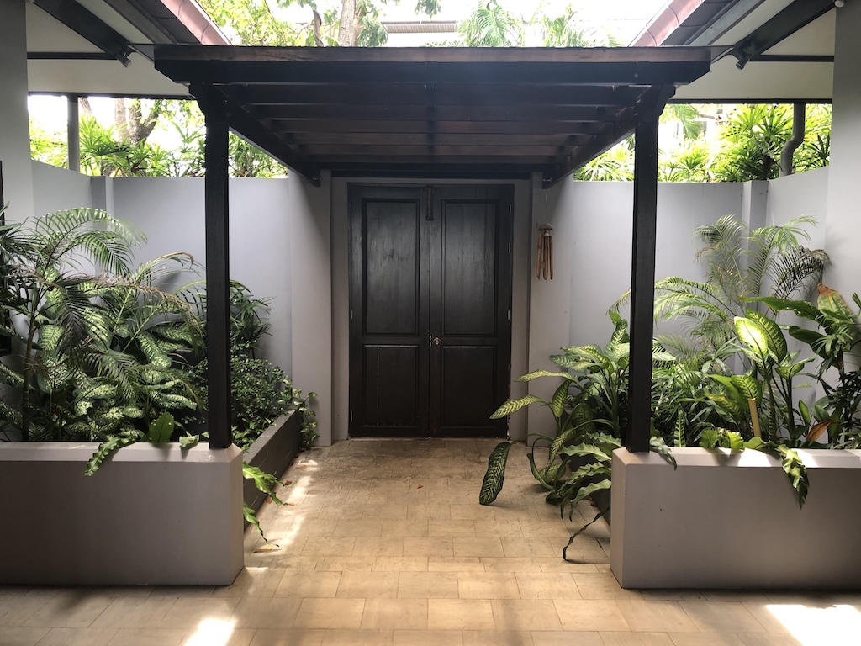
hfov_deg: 63.4
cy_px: 323
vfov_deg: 49.7
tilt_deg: -5.0
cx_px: 430
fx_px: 696
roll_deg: -0.4
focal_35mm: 28
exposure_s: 1/50
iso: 25
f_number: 1.8
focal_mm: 4
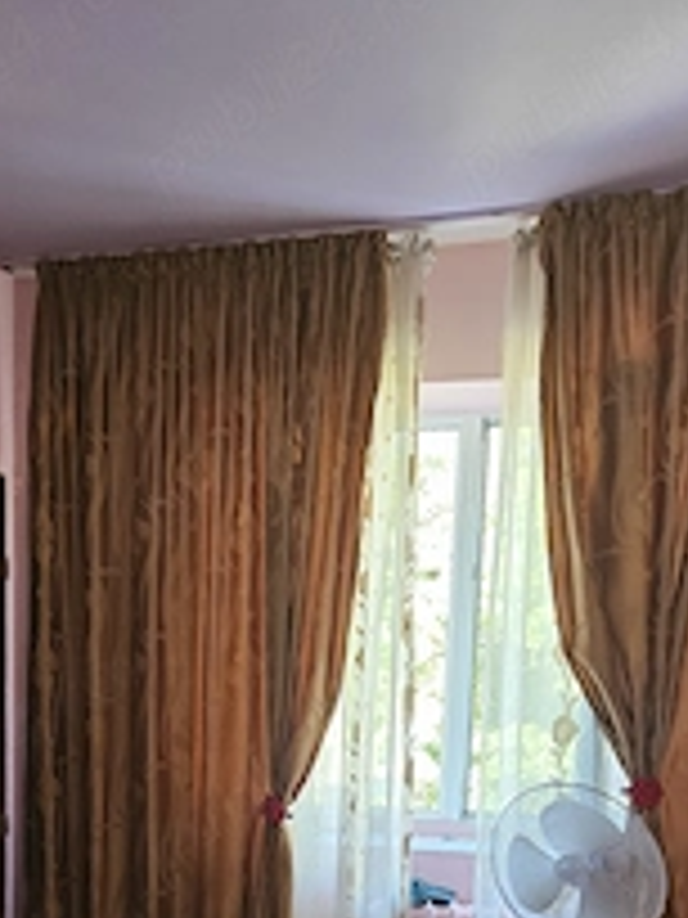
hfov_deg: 31.3
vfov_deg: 38.9
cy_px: 842
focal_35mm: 45
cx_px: 130
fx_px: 1193
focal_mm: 5.4
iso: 640
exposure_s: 1/100
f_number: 1.8
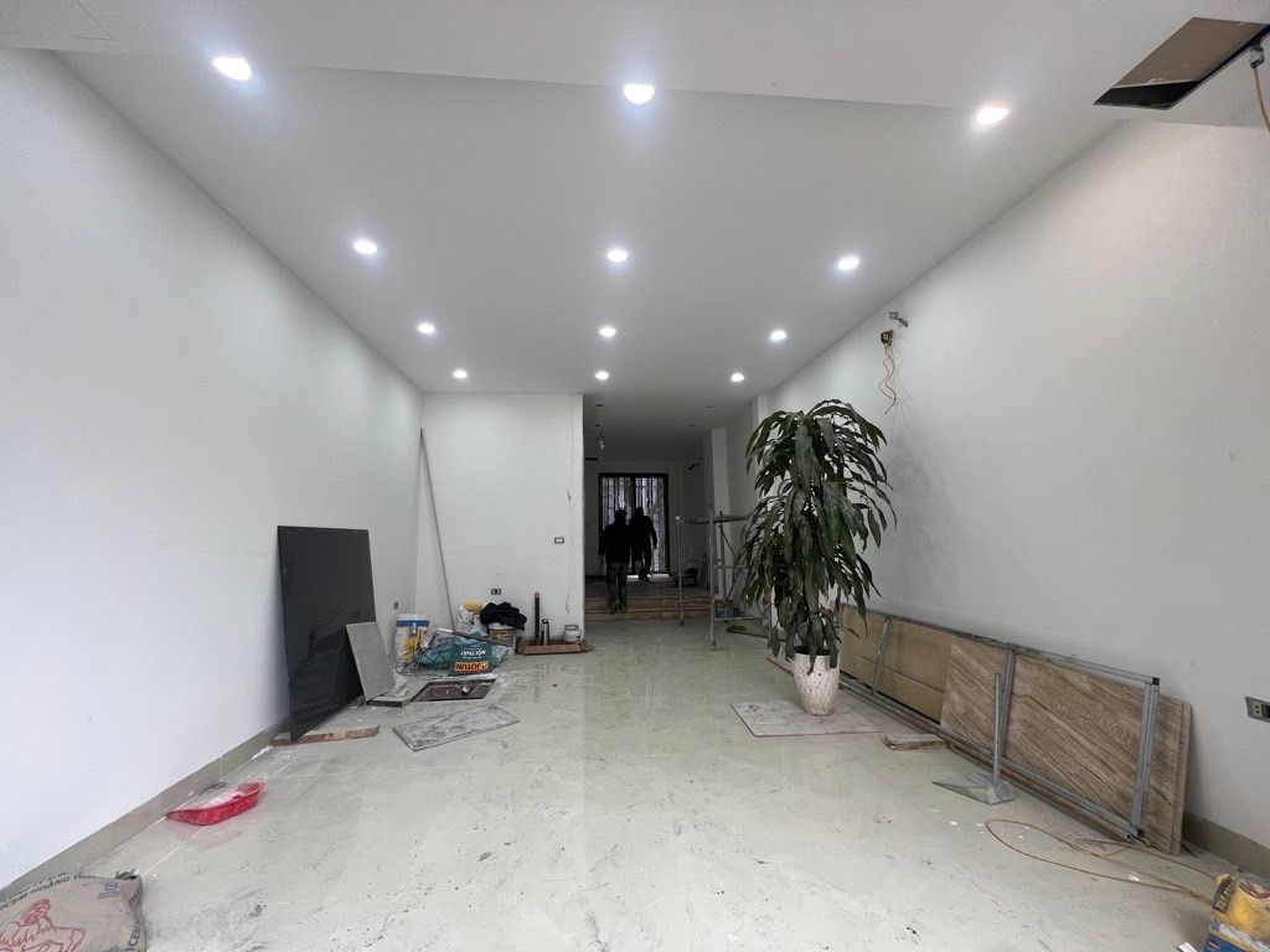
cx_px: 635
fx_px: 477
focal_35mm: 13
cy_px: 476
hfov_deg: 106.2
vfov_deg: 89.9
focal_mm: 1.57
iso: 64
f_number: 1.8
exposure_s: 1/99
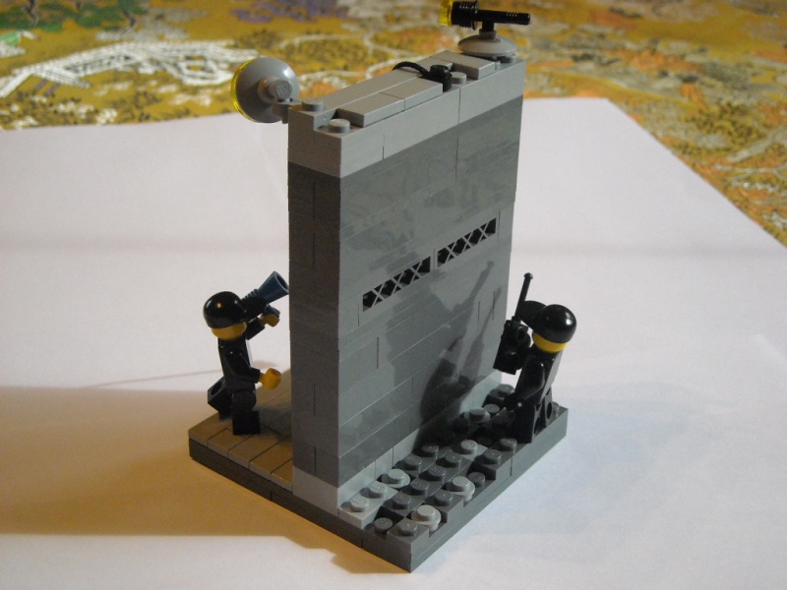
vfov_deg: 27.0
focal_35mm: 54
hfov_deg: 35.5
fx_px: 1228
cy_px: 295
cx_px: 394
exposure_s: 1/250
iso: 436
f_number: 6.6
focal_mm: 8.85
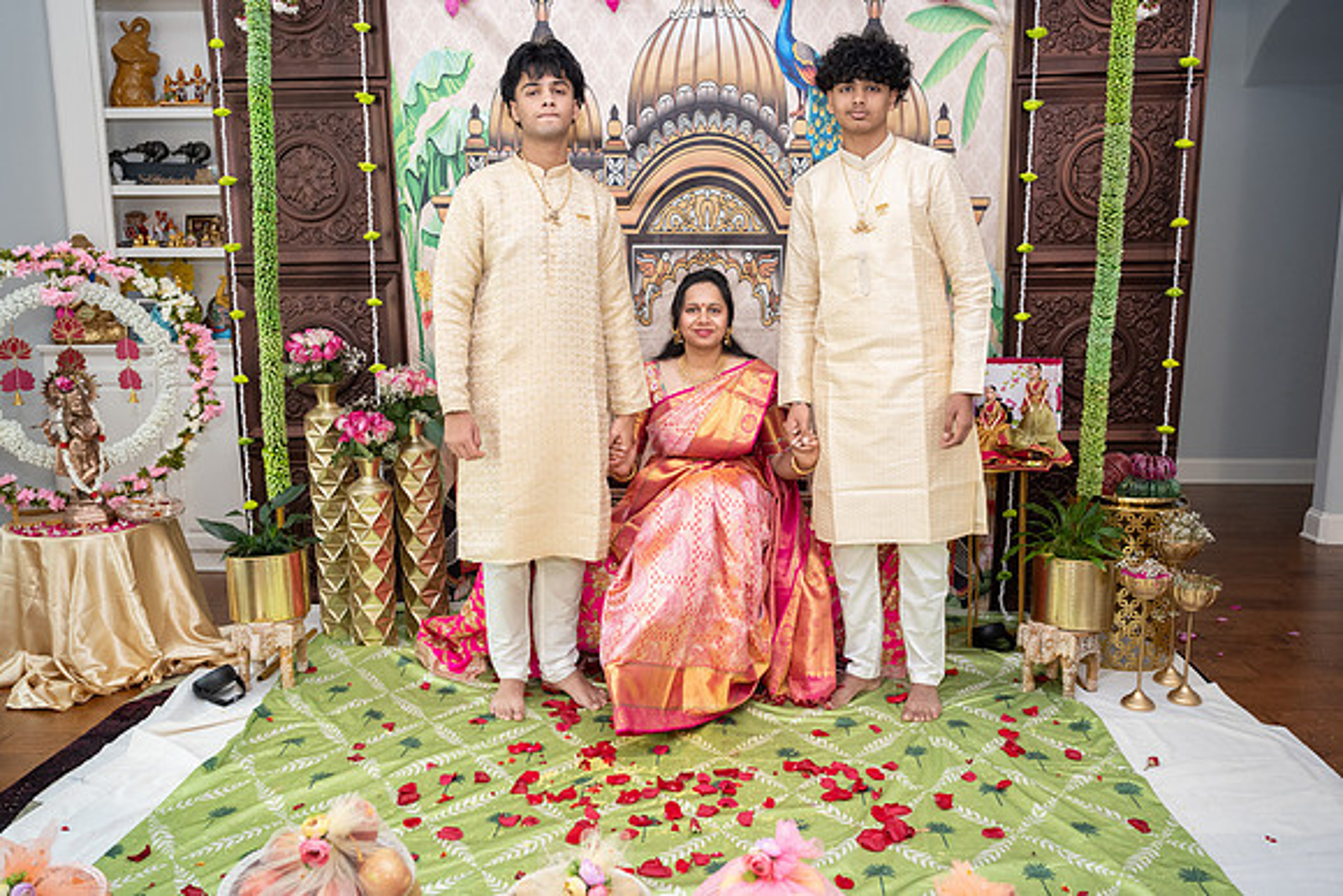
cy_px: 448
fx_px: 1072
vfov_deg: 45.4
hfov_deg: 64.1
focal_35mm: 29
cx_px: 672
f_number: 3.5
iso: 800
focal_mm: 28.5
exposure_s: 1/160
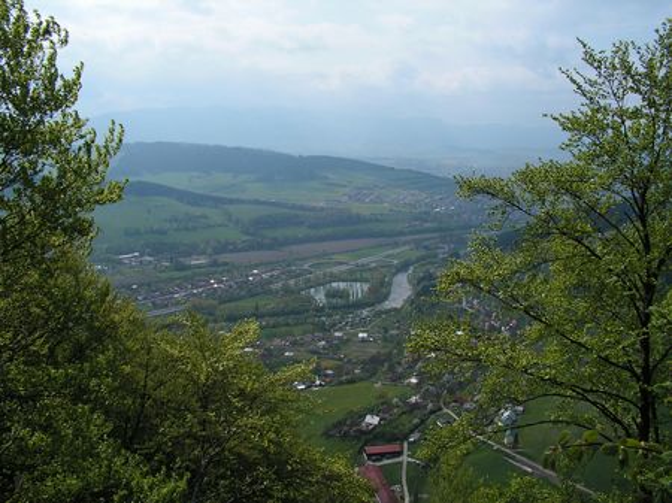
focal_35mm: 36
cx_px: 336
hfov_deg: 51.4
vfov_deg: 39.6
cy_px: 252
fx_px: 698
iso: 50
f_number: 4.8
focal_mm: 6
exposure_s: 1/640
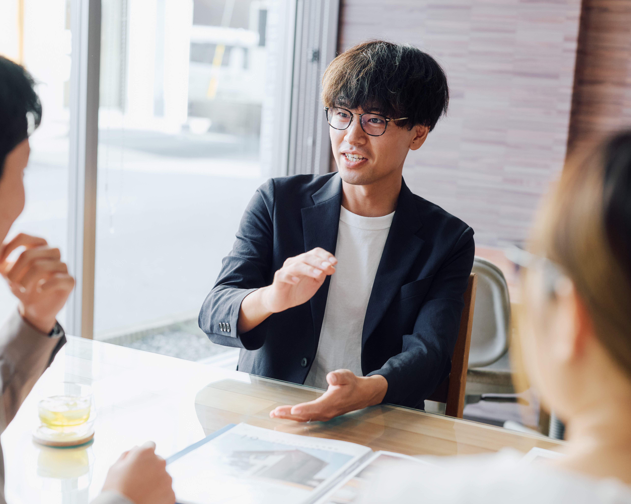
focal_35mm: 57
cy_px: 253
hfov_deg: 33.0
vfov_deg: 26.7
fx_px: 1064
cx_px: 272
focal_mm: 50
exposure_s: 1/640
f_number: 2.8
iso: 800
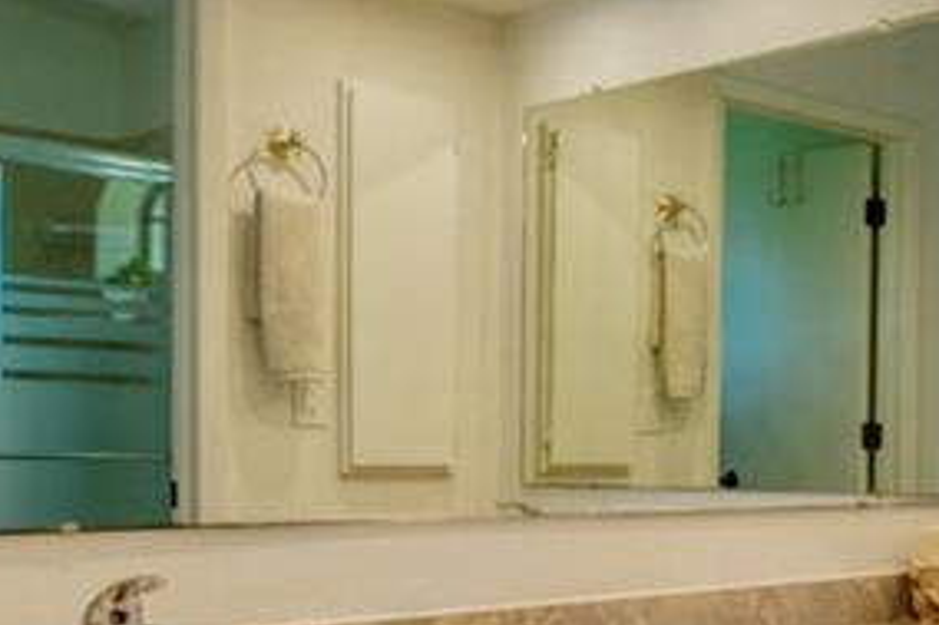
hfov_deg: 31.0
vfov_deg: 24.8
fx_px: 1408
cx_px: 1131
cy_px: 463
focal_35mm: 54
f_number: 8
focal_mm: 10
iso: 400
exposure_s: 1/30
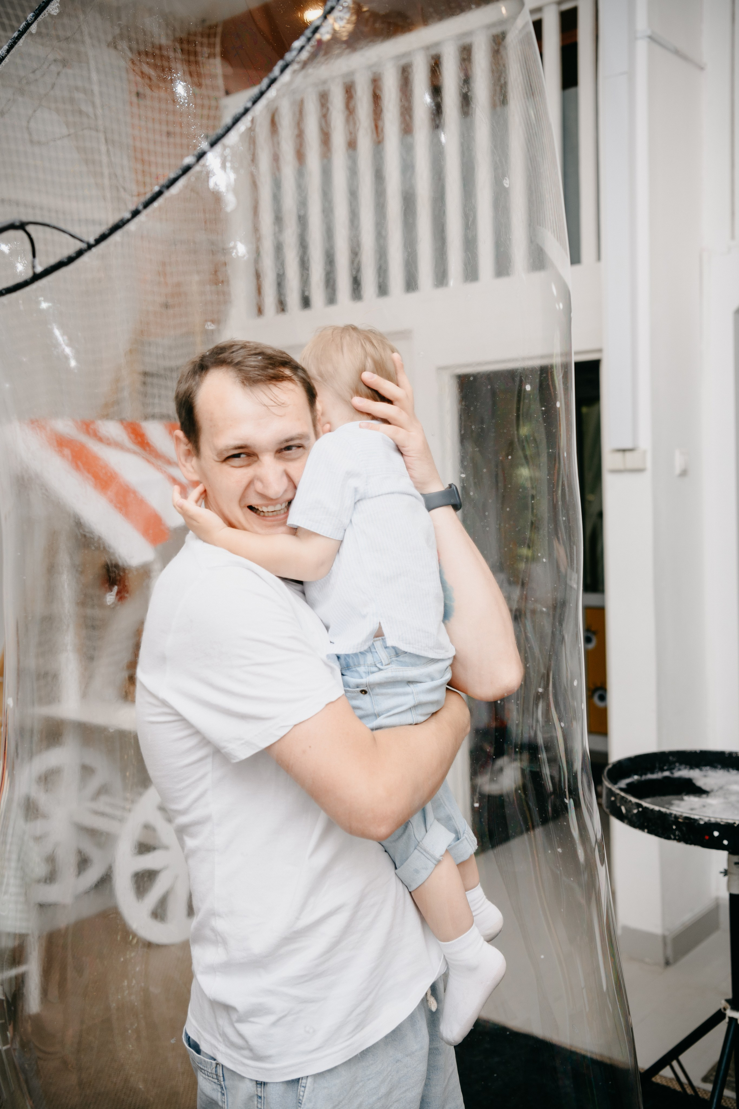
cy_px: 554
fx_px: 1170
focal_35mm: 38
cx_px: 370
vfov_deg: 50.7
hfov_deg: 35.1
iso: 160
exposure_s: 1/160
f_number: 3.5
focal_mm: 38
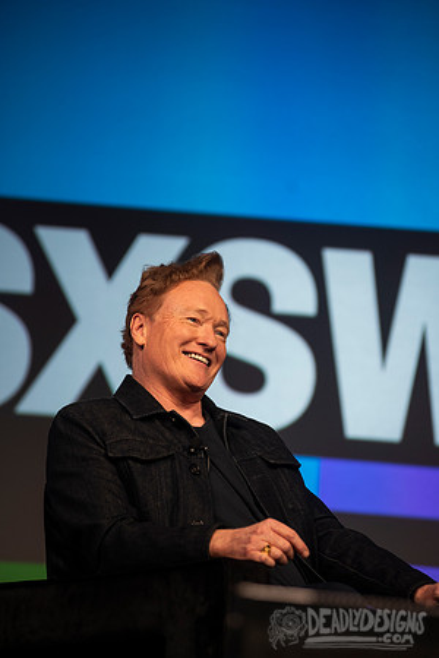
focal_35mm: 170
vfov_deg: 12.1
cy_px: 329
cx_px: 220
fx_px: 3109
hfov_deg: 8.1
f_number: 4
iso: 1250
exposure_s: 1/320
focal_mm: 170
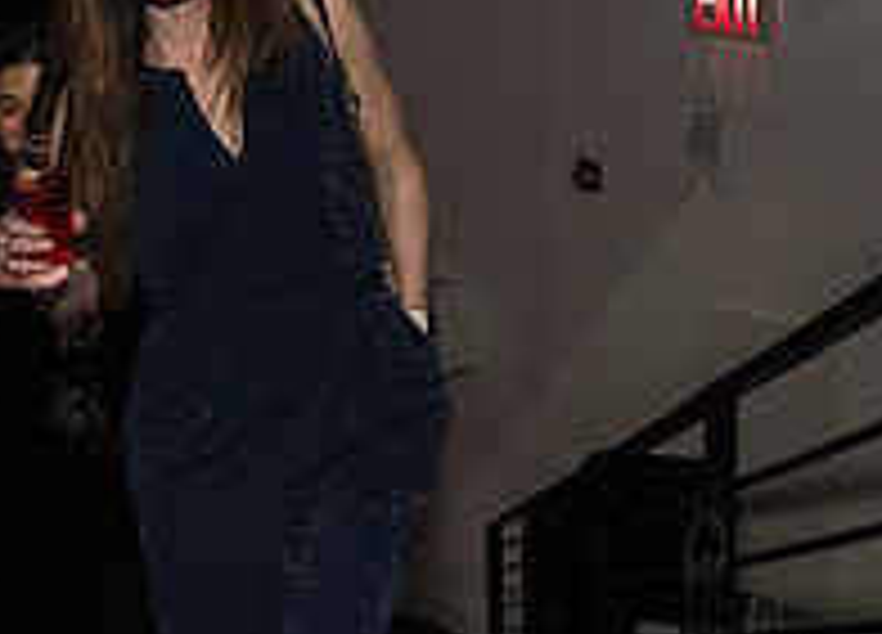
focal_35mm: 84
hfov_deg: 23.6
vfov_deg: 17.1
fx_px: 2109
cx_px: 354
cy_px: 231
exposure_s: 1/160
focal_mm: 24
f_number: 4.5
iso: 5000
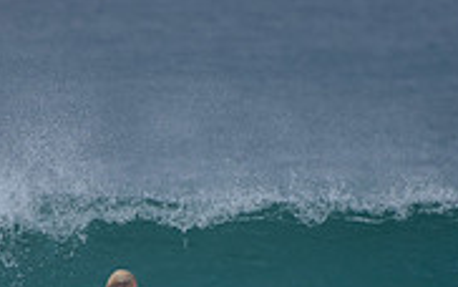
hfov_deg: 1.3
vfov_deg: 0.8
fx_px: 20308
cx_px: 136
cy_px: 359
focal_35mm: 1626
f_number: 5.6
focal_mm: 500
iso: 180
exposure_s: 1/2000
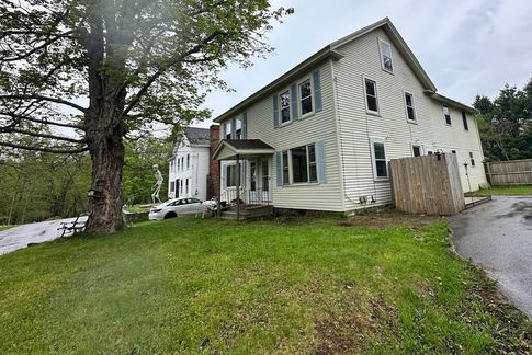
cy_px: 161
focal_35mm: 15
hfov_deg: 100.4
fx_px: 222
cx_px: 265
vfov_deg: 77.2
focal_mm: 2.22
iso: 40
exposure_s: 1/640
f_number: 2.2
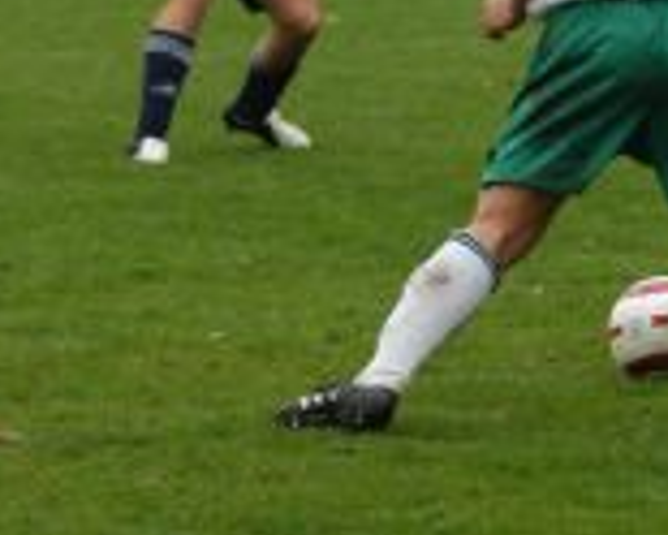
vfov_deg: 4.3
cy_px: 2
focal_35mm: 362
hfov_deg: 5.3
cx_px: 616
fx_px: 7157
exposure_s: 1/350
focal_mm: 100
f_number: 5
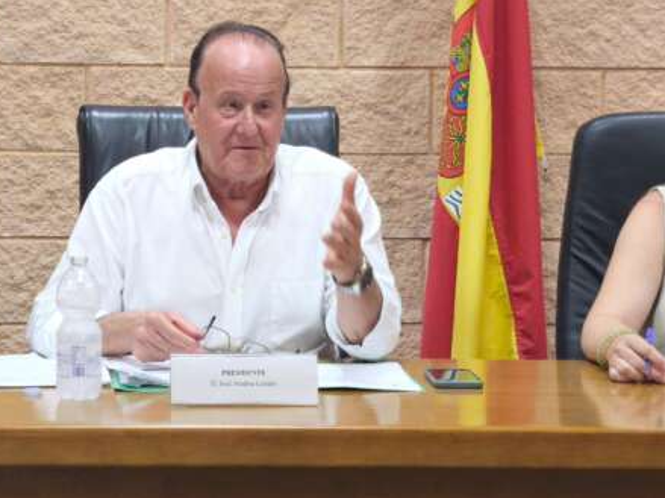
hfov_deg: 17.7
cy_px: 187
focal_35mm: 111
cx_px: 283
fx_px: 2132
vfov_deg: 13.3
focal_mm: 6.57
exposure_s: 1/99.9
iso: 400
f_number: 1.6
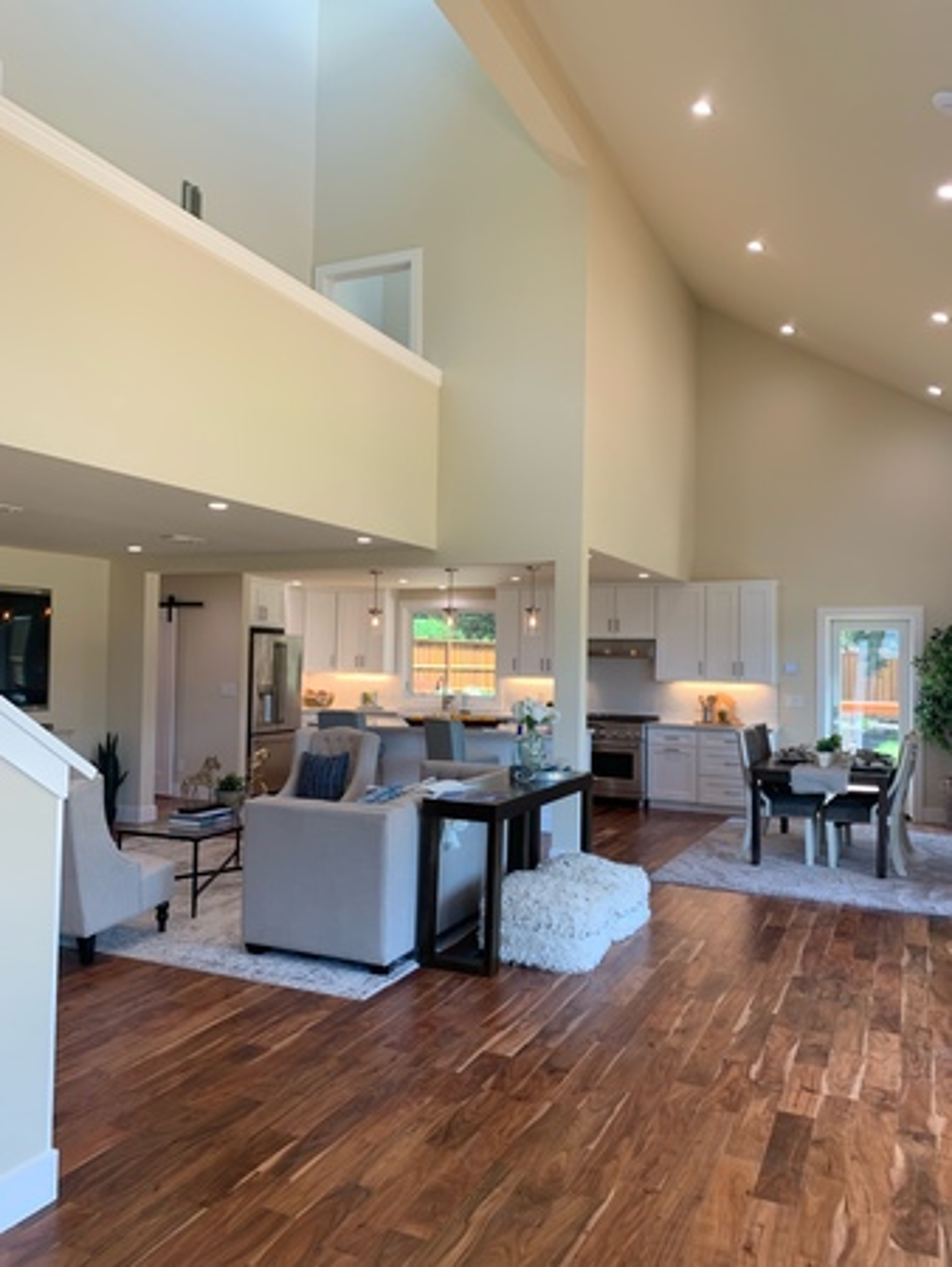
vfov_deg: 67.3
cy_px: 634
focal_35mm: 26
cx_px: 476
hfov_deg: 53.1
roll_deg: -1.5
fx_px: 952
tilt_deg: +1.9
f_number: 1.8
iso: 64
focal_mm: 4.25
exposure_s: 1/120
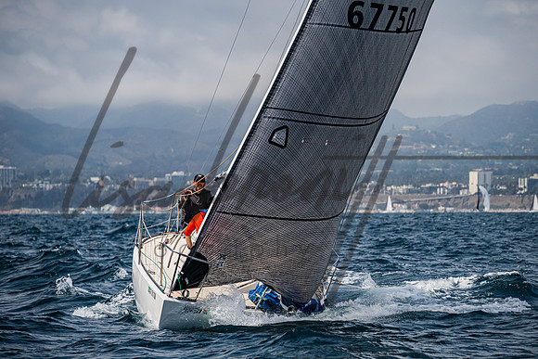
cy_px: 181
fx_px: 3409
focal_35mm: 228
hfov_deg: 9.0
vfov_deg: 6.0
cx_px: 289
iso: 250
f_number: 6.3
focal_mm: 200
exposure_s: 1/1000
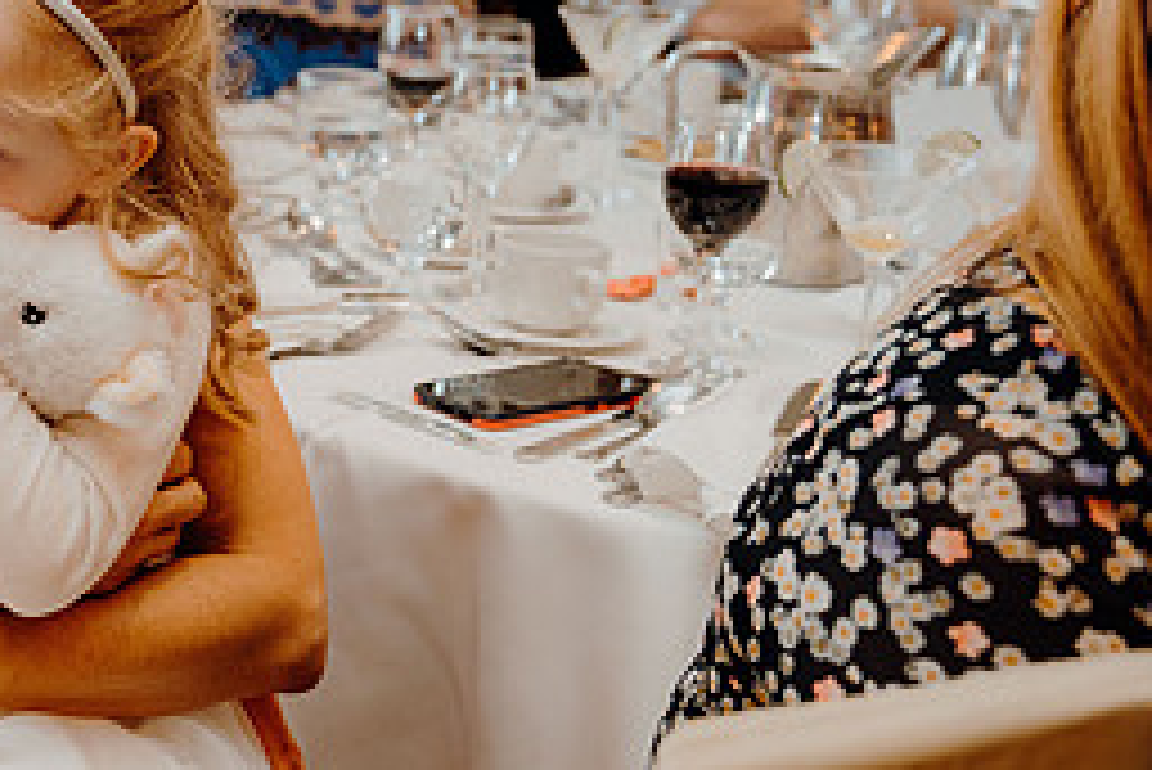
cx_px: -122
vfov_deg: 17.7
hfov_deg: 24.5
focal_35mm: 77
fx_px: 2465
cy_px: 313
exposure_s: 1/200
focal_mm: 34
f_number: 2.8
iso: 1250
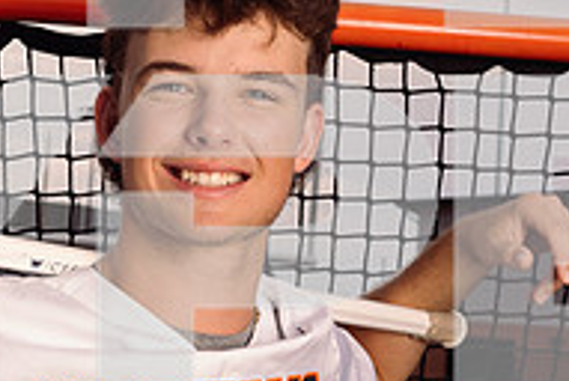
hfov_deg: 20.5
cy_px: 234
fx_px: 1535
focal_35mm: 97
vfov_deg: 14.1
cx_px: 39
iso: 50
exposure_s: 1/250
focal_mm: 32
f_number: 7.1
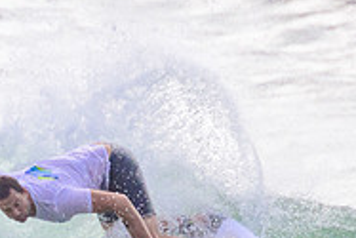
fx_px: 31698
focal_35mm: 3203
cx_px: 95
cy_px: 267
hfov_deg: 0.6
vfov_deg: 0.4
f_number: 11
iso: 1100
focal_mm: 800
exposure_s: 1/2000
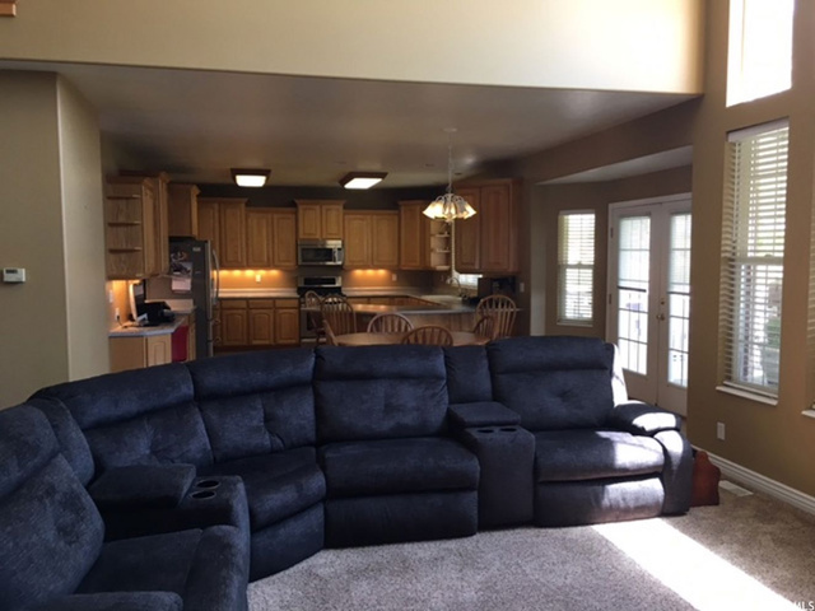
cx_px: 408
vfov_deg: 48.2
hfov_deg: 61.7
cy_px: 306
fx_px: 683
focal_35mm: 29
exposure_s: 1/30
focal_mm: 4.15
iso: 32
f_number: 2.2
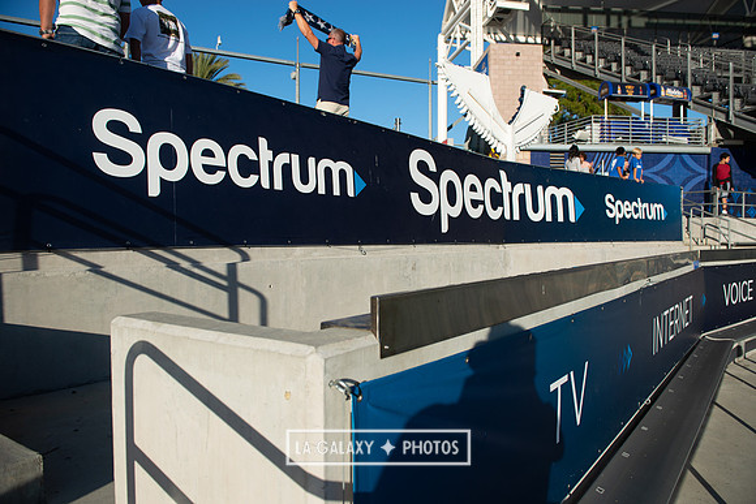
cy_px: 252
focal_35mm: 24
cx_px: 378
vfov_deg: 53.2
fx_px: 504
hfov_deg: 73.7
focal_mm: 24
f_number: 4.5
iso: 200
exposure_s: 1/2000
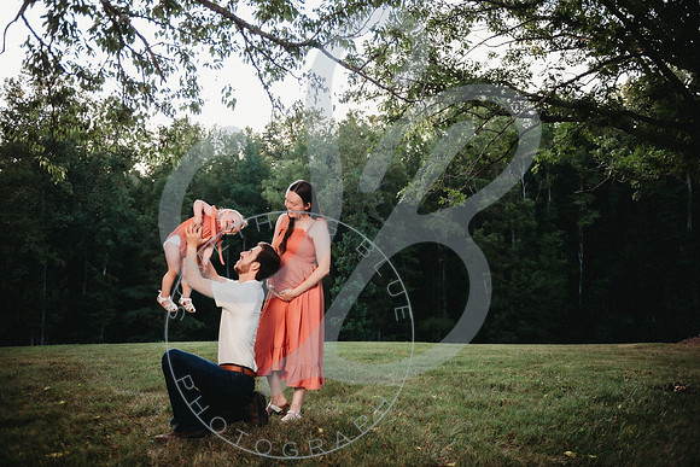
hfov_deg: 63.6
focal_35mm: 29
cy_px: 234
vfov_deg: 45.0
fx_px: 564
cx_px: 350
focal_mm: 29
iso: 100
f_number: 2.8
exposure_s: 1/160
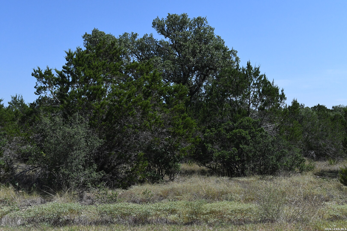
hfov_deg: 41.1
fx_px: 462
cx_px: 174
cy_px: 116
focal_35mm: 48
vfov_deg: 28.1
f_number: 8
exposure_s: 1/8000
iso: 2000
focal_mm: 32
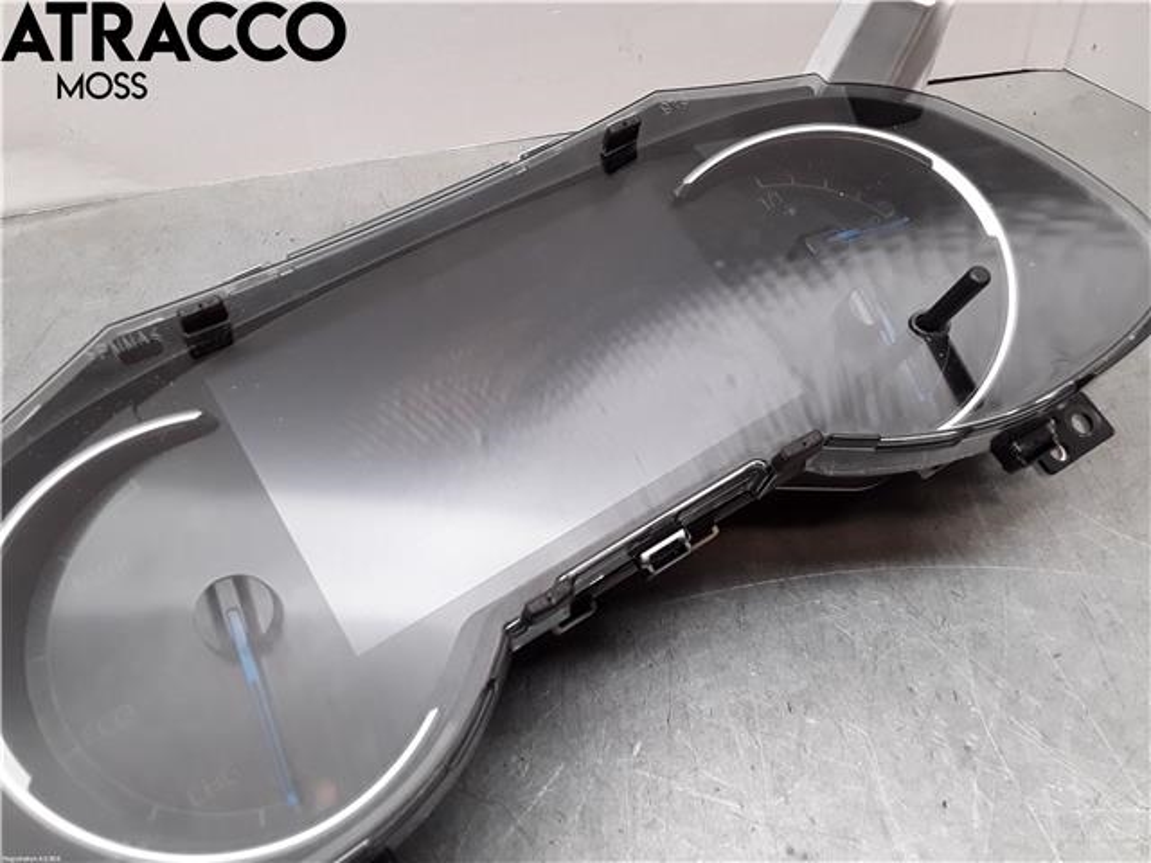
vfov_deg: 49.7
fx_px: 931
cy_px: 432
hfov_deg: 63.4
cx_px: 576
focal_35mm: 28
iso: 80
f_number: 1.9
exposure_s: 1/100
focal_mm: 2.91
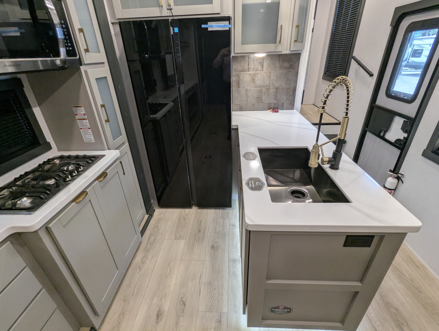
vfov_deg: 78.2
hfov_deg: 94.4
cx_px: 220
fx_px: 203
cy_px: 166
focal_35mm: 16
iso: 147
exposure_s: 1/65.5
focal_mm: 2.35
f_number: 2.2
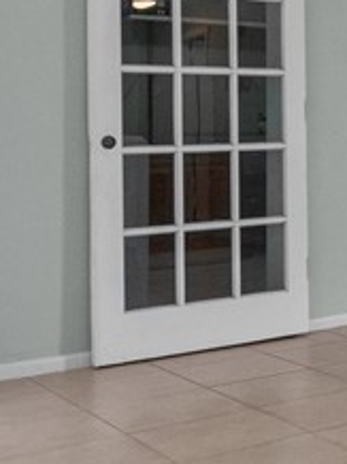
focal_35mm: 72
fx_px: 964
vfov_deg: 26.5
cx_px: 683
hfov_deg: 16.1
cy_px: 81
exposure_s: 1/125
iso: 800
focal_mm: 10
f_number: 5.6
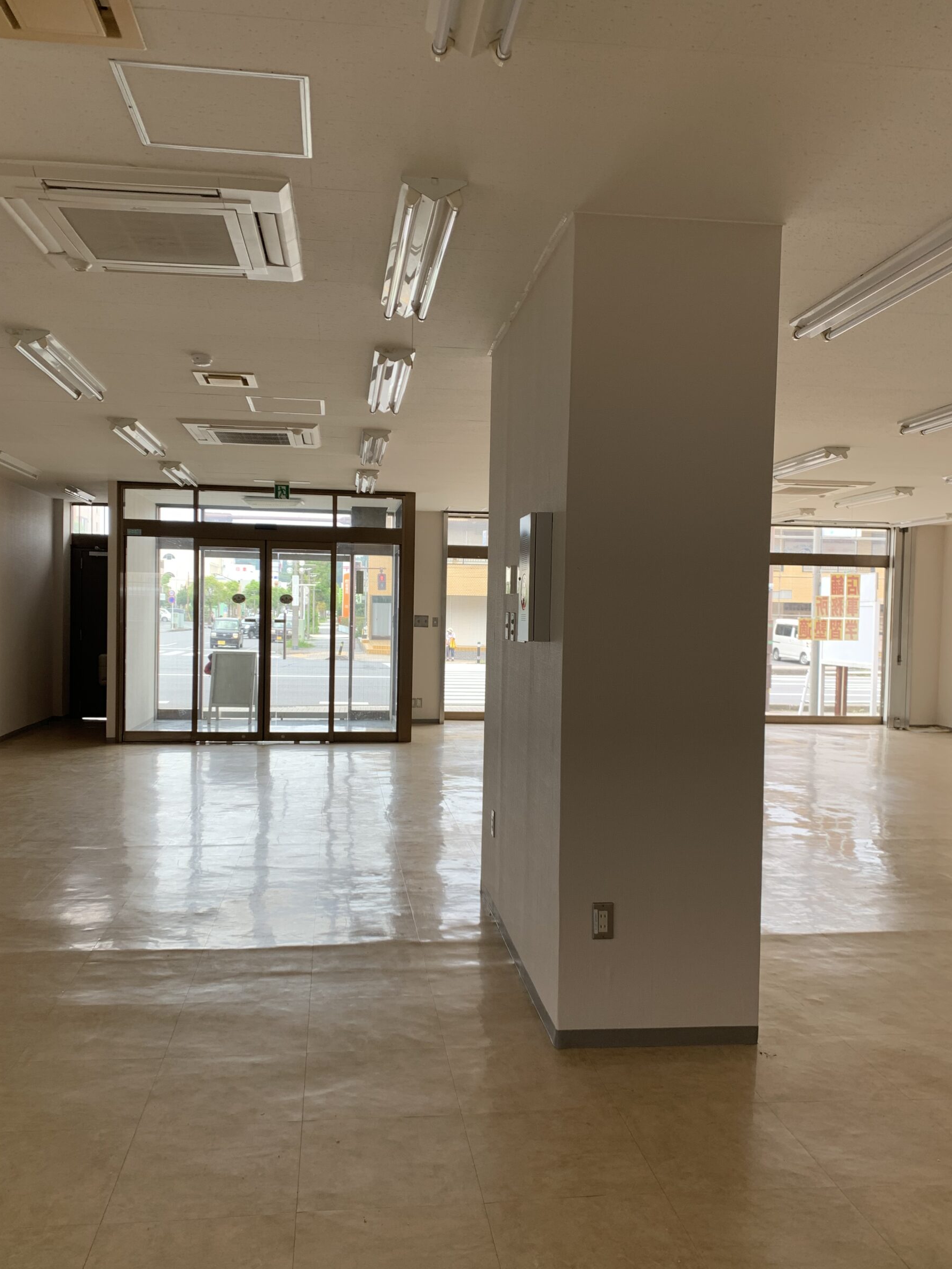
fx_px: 1027
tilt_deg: -1.5
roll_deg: -0.3
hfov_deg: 49.7
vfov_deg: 63.4
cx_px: 442
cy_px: 648
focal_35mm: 28
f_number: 1.8
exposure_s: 1/121
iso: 32
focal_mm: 4.25
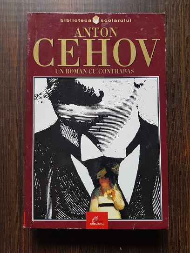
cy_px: 126
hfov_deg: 53.1
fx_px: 190
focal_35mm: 26
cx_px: 95
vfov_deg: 67.3
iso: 100
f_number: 1.7
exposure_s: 1/50
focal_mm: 4.3
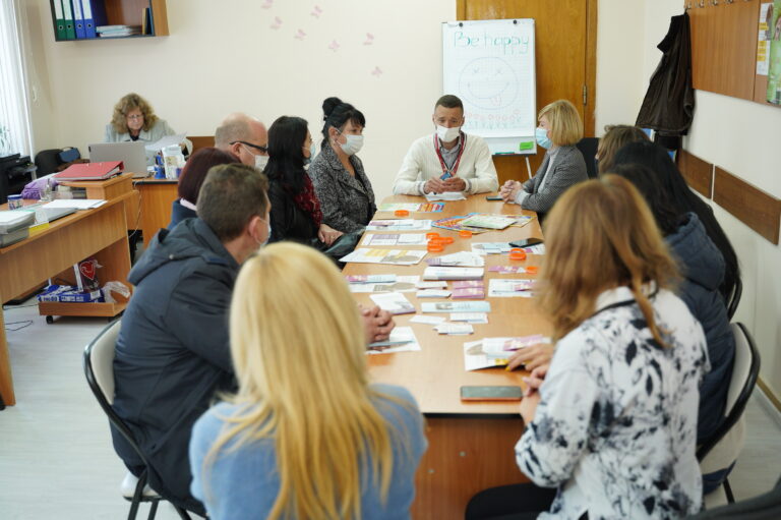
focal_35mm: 40
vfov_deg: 33.4
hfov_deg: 48.5
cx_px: 390
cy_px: 260
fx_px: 867
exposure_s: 1/60
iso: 1000
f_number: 3.2
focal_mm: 40
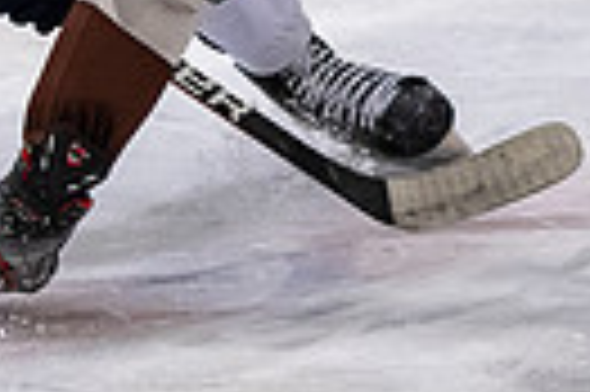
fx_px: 15190
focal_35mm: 928
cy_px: -466
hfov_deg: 2.2
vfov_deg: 1.5
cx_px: 241
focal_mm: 125
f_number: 3.2
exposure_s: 1/800
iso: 1400
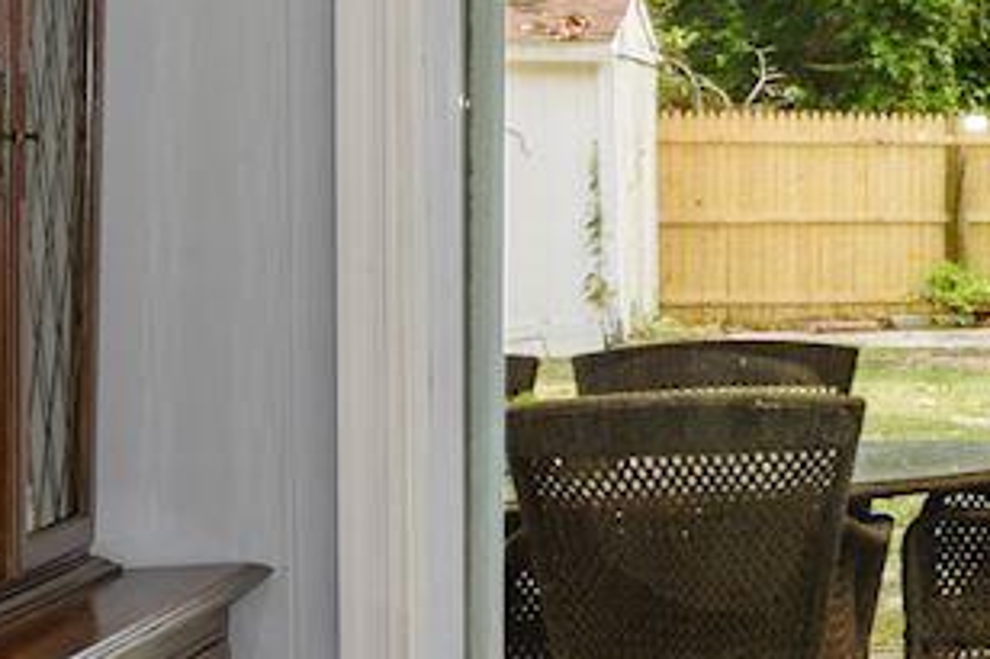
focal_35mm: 104
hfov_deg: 13.4
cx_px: 2475
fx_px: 2858
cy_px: 207
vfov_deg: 13.1
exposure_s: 1/4
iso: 200
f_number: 8
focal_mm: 16
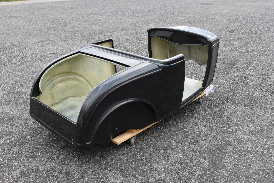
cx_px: 137
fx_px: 285
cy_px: 92
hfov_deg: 51.3
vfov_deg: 35.5
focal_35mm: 38
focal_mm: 25
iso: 1250
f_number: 9
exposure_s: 1/320
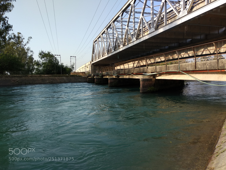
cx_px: 113
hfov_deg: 67.3
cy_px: 85
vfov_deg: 53.1
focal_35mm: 26
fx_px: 170
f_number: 2.2
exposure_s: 1/500
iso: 100
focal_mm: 3.81
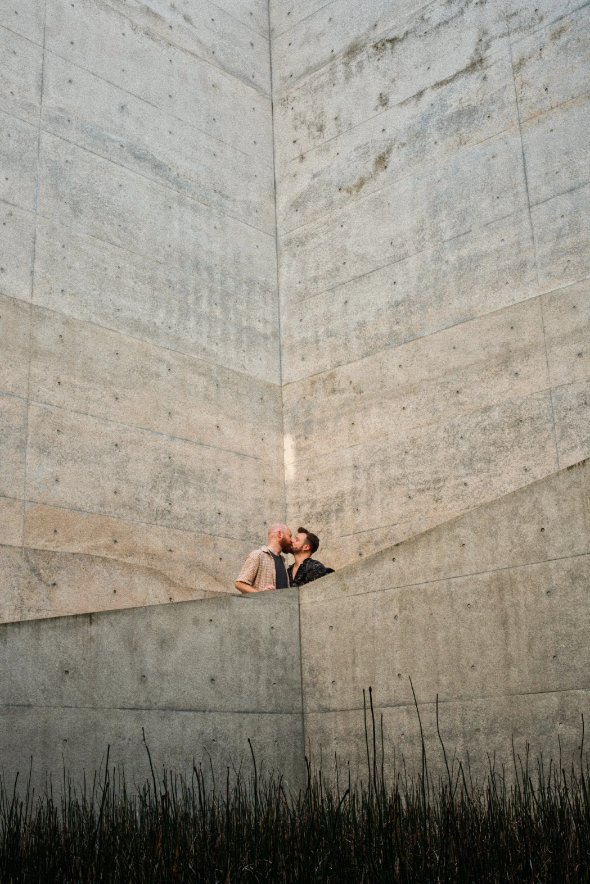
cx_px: 294
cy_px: 459
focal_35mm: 43
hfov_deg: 31.2
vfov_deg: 45.4
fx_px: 1057
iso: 400
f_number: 11
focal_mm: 27
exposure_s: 1/40
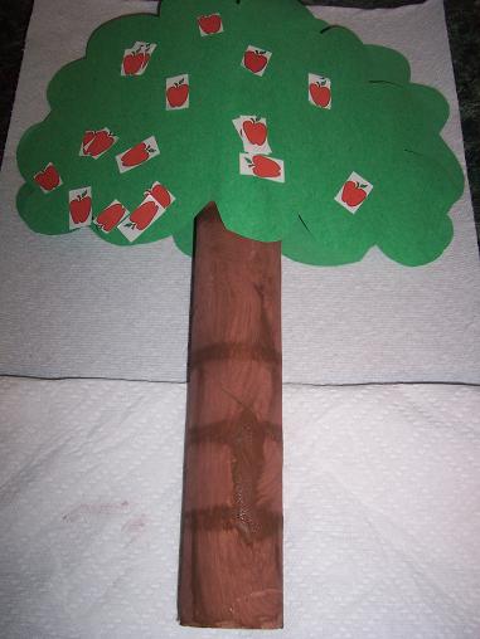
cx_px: 240
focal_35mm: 37
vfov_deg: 50.1
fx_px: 684
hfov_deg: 38.7
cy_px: 320
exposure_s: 1/60
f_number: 2.8
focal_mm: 5.6
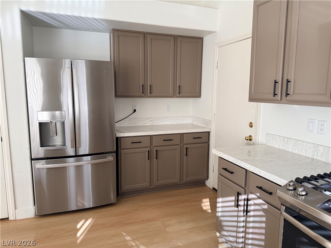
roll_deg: +0.7
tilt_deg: -6.5
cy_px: 124
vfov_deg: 56.8
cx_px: 166
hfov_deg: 71.6
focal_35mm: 24
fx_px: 229
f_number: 1.78
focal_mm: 6.76
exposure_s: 1/121
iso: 200
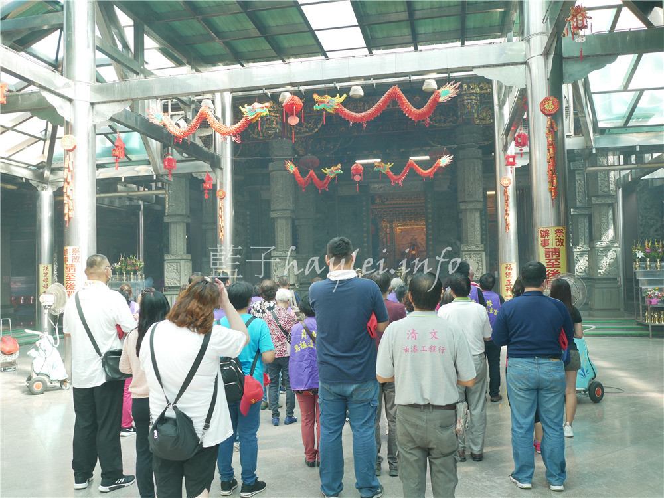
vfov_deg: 46.8
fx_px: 575
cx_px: 332
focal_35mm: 30
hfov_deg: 60.0
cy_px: 249
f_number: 2.2
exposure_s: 1/160
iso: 200
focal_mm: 15
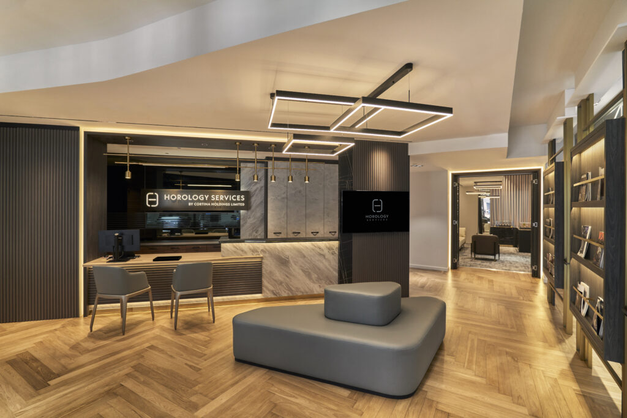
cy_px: 209
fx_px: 279
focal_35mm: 16
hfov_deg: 96.7
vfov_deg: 73.8
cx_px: 314
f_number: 4
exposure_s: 1/80
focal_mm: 16
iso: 200
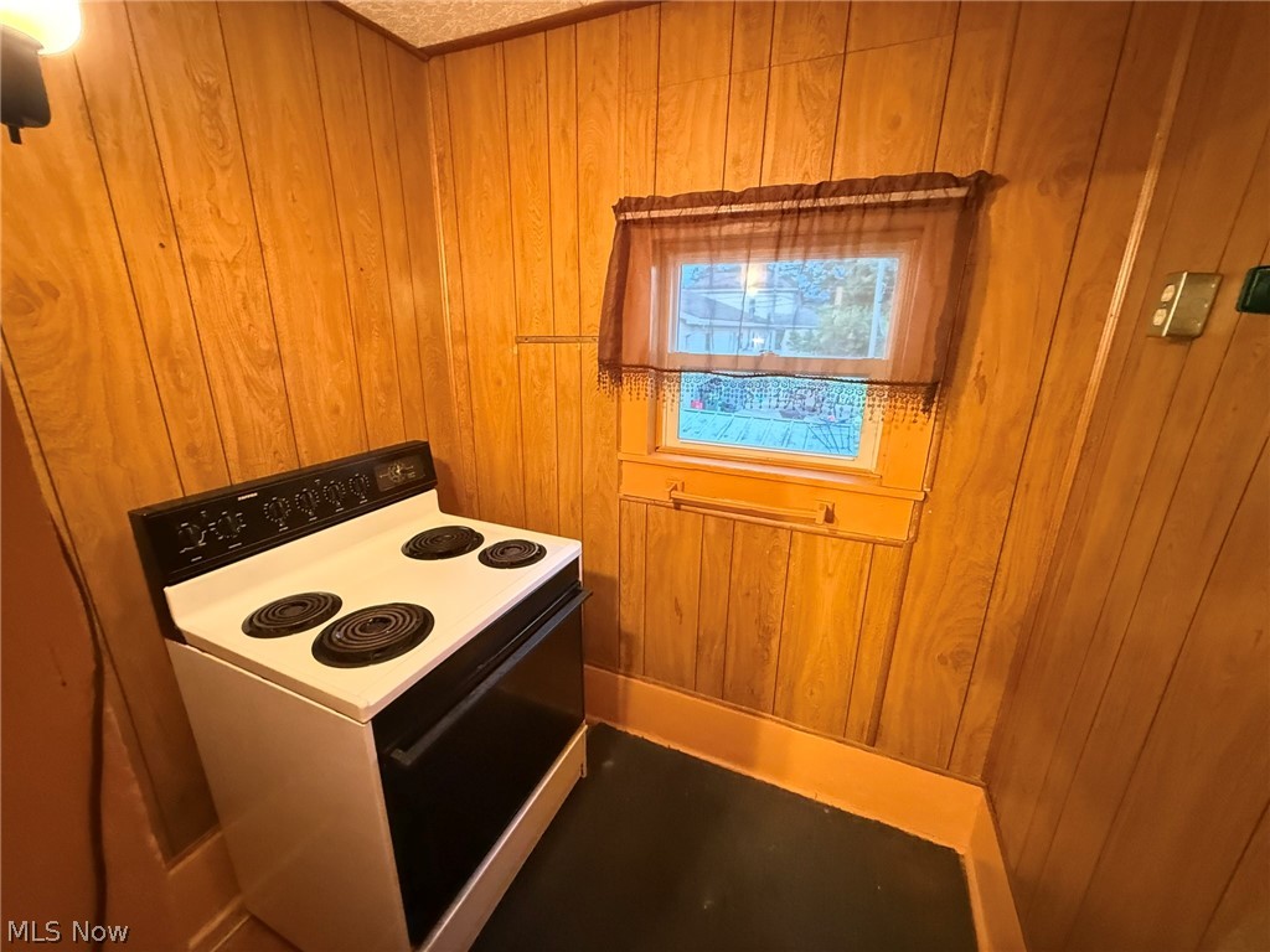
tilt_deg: -15.5
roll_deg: -1.7
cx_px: 635
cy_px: 476
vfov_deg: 85.7
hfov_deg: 102.1
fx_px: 514
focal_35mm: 14
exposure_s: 1/30
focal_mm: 2.22
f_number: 2.2
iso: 1250
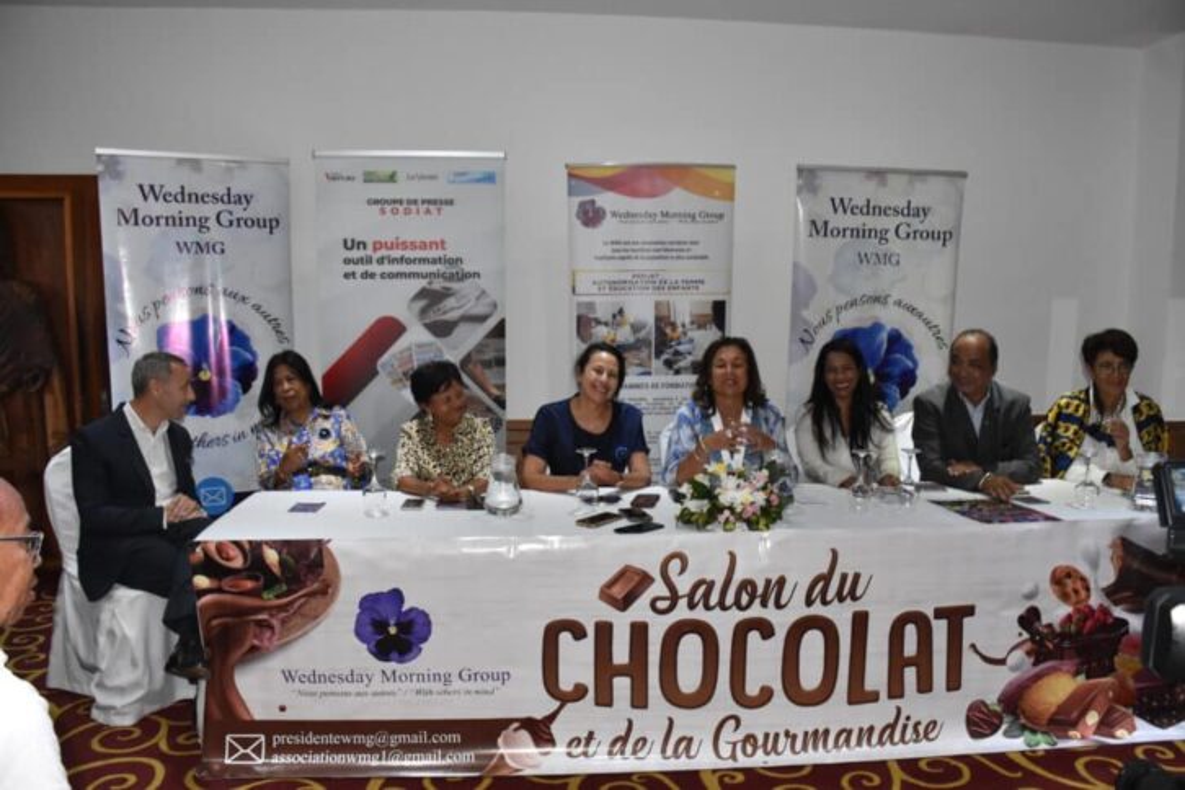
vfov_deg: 47.9
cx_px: 592
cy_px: 395
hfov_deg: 67.4
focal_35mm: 27
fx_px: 889
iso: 1600
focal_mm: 18
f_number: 5.6
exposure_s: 1/100
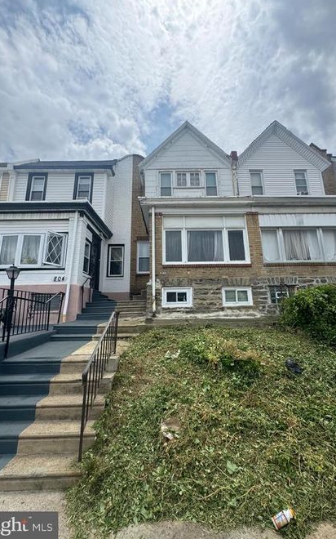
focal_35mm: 15
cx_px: 174
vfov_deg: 101.5
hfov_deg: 74.7
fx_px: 220
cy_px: 268
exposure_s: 1/1709
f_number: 2.2
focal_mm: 2.22
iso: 40
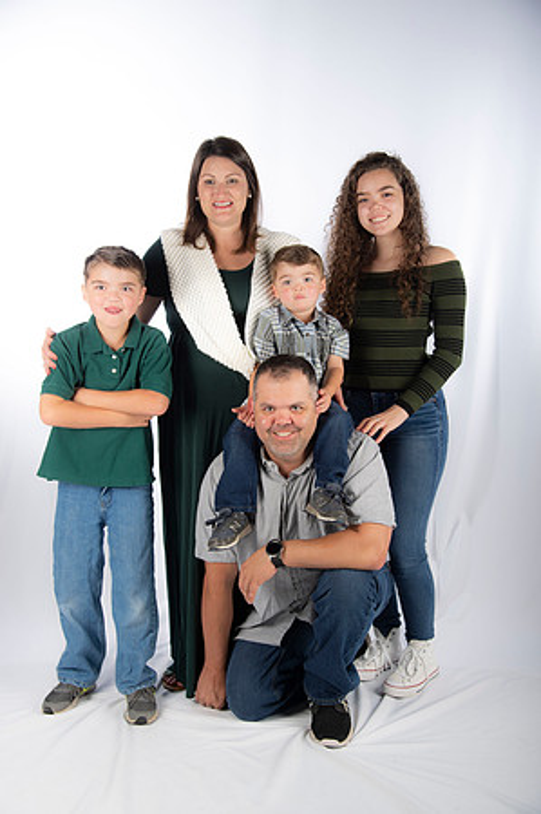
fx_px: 1039
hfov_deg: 29.2
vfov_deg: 42.8
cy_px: 407
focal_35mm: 46
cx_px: 270
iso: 100
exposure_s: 1/200
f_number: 5.6
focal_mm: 46
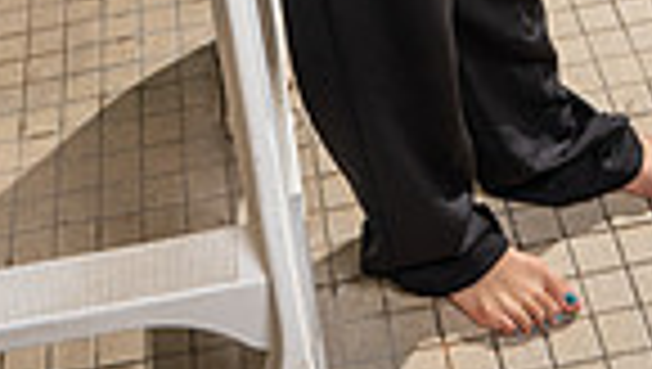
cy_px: -500
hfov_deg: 23.4
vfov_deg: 11.3
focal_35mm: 91
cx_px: 288
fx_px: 1575
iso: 800
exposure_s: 1/250
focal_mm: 28
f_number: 8
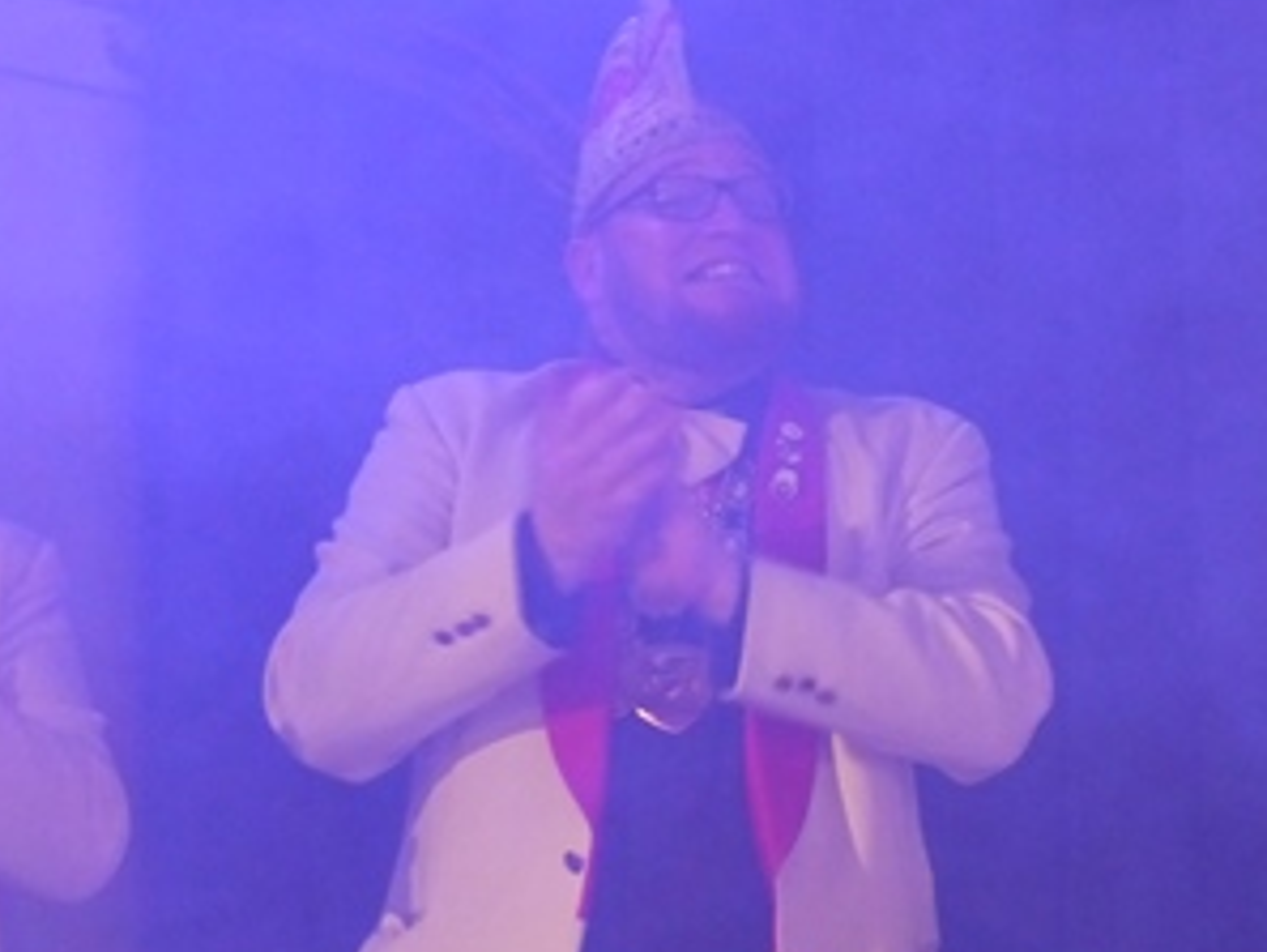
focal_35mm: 209
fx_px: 7653
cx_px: 1173
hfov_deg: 9.4
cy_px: 598
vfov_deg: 7.1
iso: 640
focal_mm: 17.4
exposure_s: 1/60
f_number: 2.8
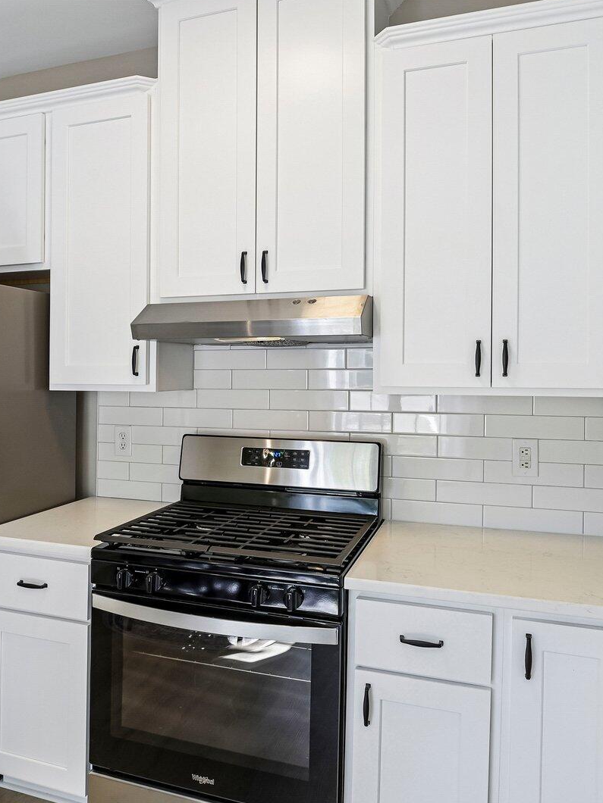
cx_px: 269
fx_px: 604
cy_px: 375
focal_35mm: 26
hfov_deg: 53.0
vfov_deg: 67.2
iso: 200
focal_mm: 14
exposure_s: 1/40
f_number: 9
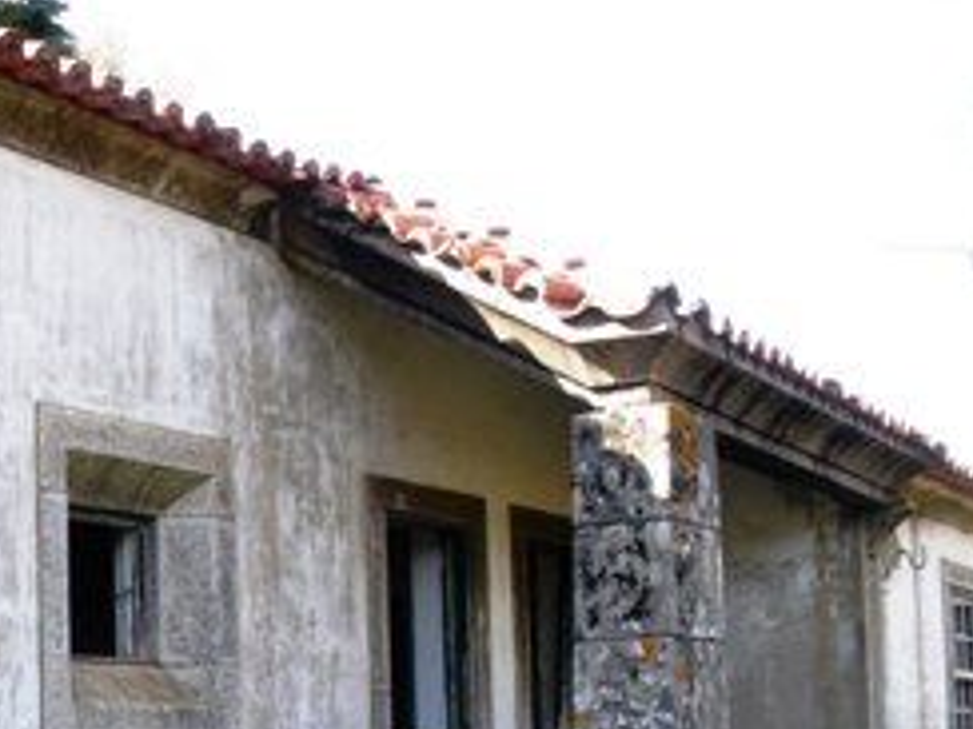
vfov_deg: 21.8
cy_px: 649
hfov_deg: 28.6
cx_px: 163
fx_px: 1855
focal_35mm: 66
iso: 64
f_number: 3.5
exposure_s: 1/125
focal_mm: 6.3
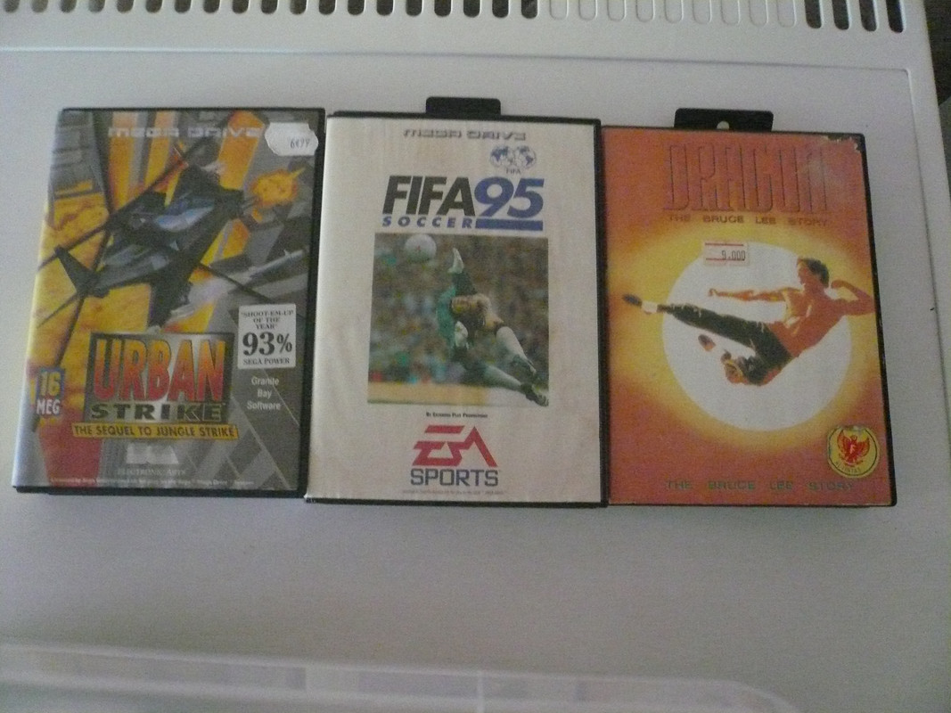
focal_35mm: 28
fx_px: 769
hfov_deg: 63.4
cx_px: 476
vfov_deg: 49.7
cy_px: 356
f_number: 2.8
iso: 800
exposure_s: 1/8
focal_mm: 4.6
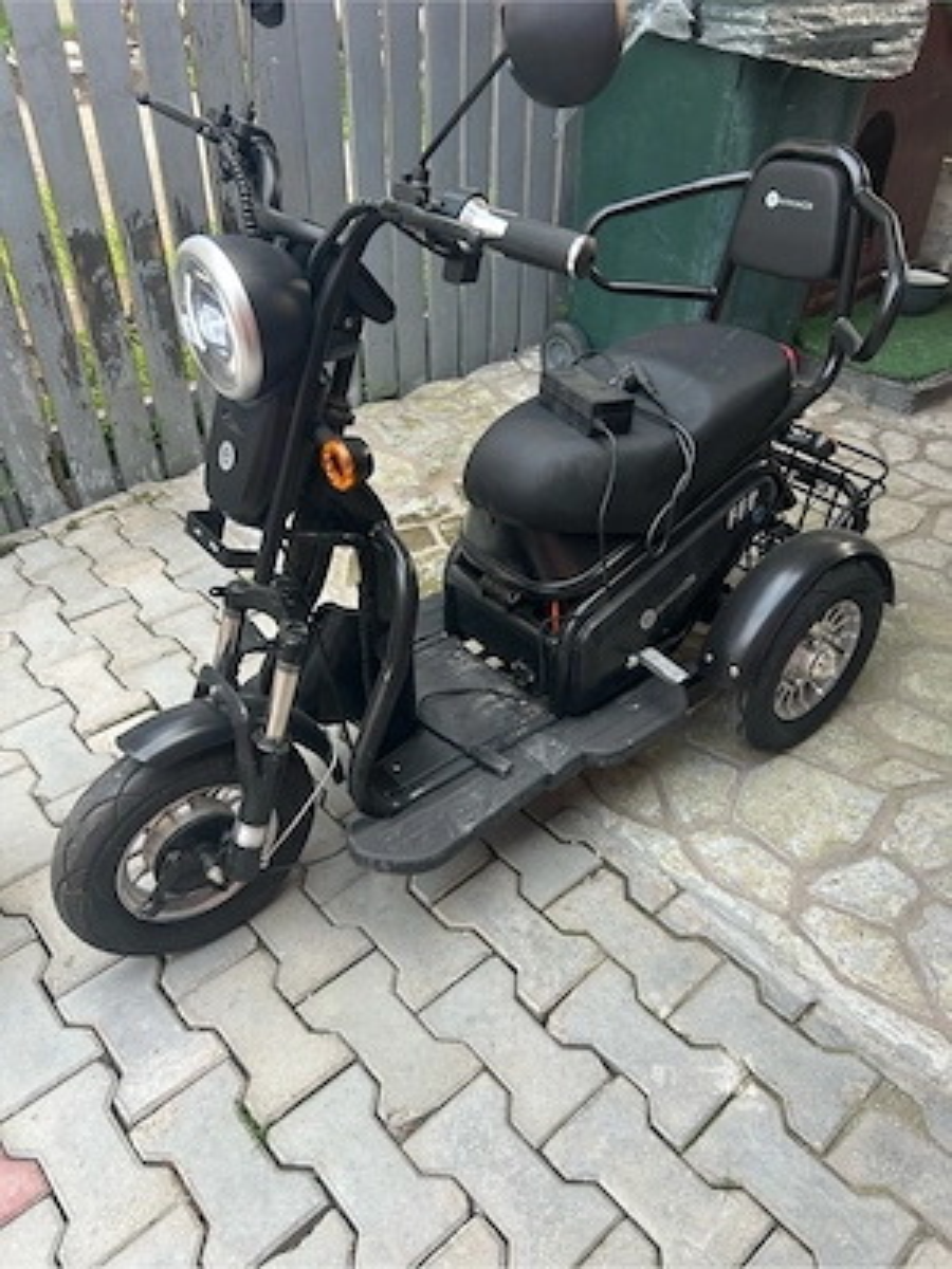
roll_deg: +0.0
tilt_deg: -38.5
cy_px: 634
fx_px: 953
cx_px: 476
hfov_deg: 53.1
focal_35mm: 26
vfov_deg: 67.3
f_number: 1.5
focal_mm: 5.7
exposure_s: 1/100
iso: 125
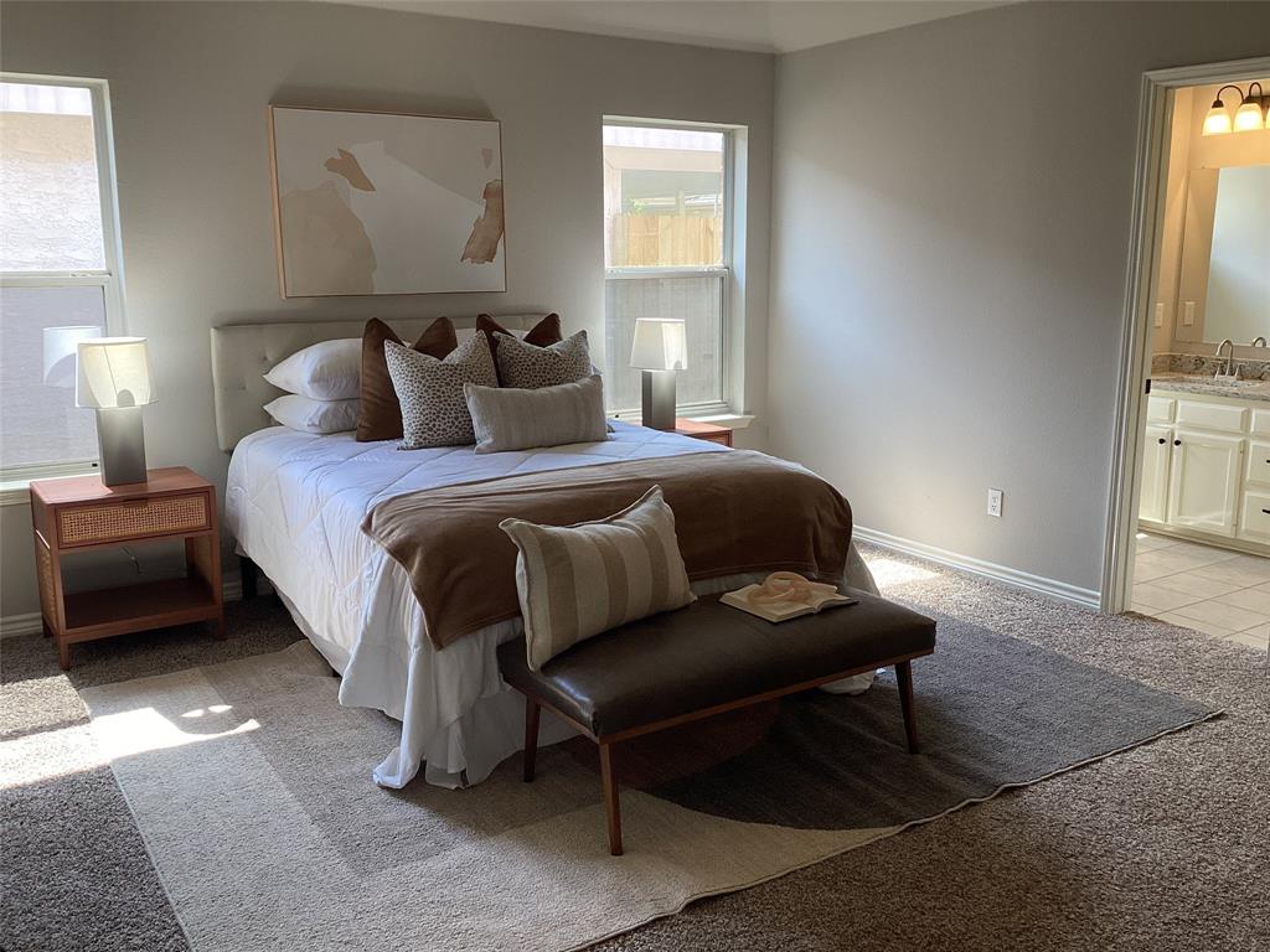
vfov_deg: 45.4
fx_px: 1137
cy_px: 476
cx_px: 635
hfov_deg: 58.4
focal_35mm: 31
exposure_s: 1/120
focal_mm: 3.3
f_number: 2.4
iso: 64
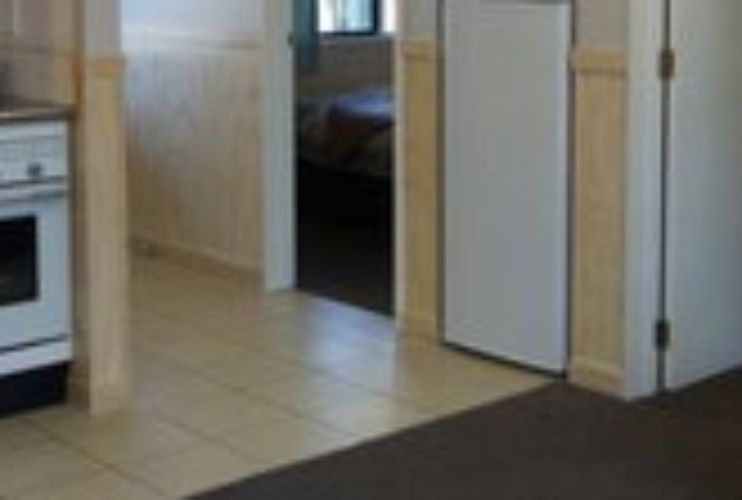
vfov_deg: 22.0
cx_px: 445
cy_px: 65
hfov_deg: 32.7
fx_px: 1261
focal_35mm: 61
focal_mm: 10
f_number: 4
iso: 400
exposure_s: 1/160
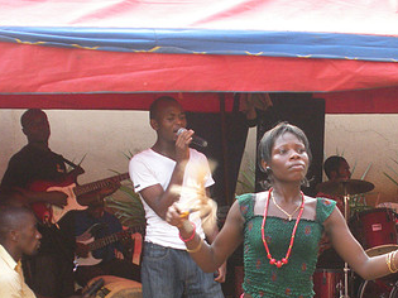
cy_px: 244
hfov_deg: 23.6
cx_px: 337
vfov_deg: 18.0
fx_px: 931
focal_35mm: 81
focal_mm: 7.7
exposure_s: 1/60.6
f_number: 4
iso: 212
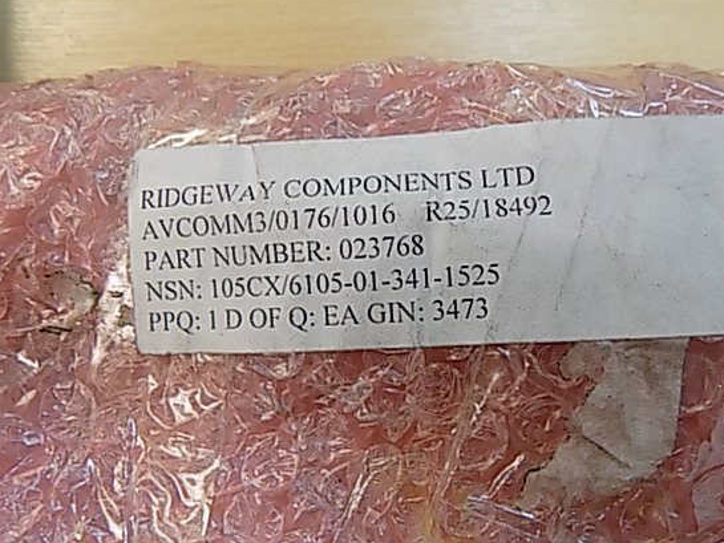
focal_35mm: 27
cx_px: 383
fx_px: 565
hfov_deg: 65.3
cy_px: 289
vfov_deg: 51.3
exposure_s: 1/30
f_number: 3.1
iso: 200
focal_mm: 4
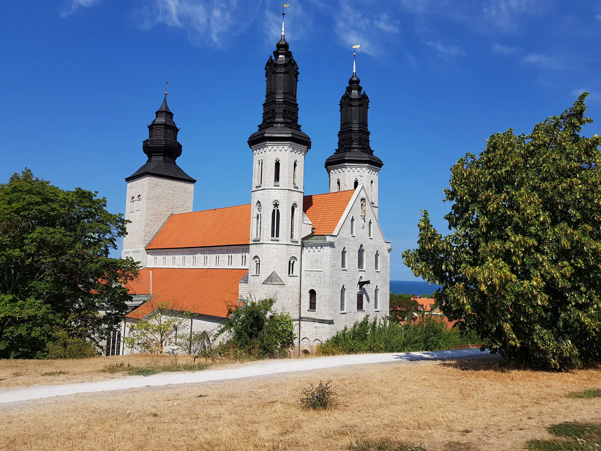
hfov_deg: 67.3
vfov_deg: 53.1
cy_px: 226
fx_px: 451
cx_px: 300
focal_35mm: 26
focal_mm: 4.2
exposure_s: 1/3312
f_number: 1.7
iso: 40
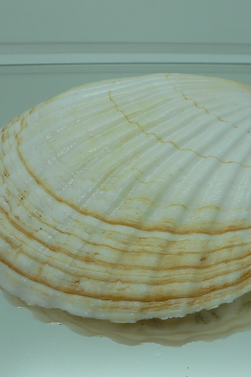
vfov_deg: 40.4
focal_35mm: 49
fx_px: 513
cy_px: 188
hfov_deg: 27.5
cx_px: 150
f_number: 2.8
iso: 80
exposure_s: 1/80
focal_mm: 4.6
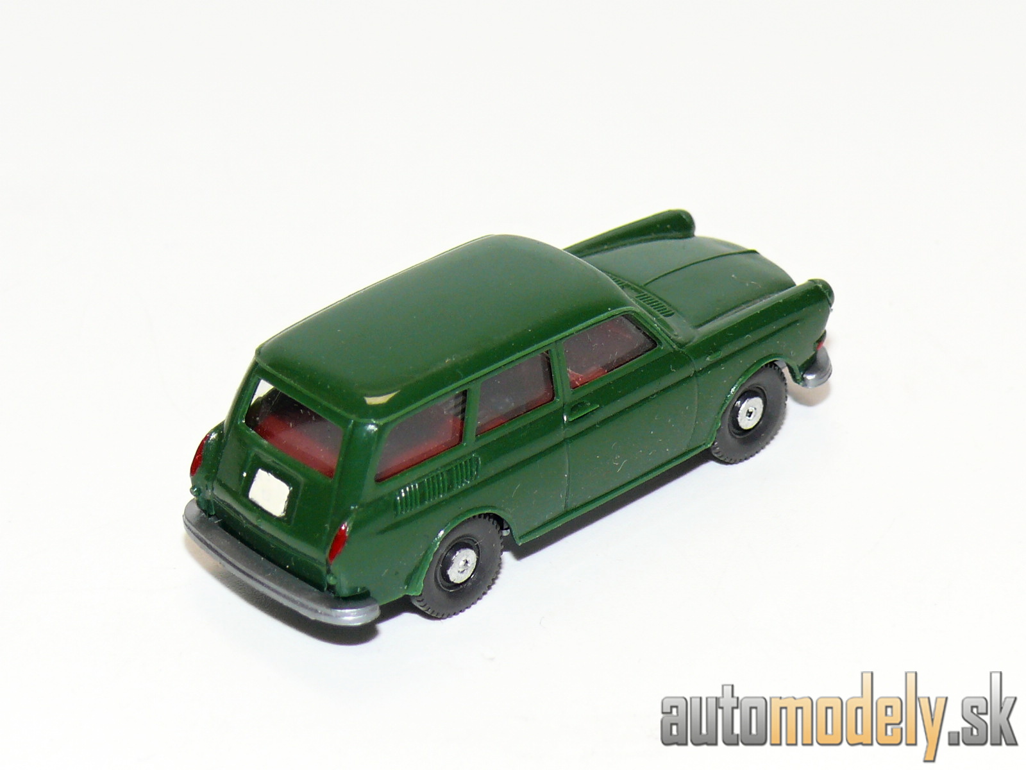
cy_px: 385
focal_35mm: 134
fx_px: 3972
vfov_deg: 11.1
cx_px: 513
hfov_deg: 14.7
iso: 100
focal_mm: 16
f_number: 4
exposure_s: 1/30
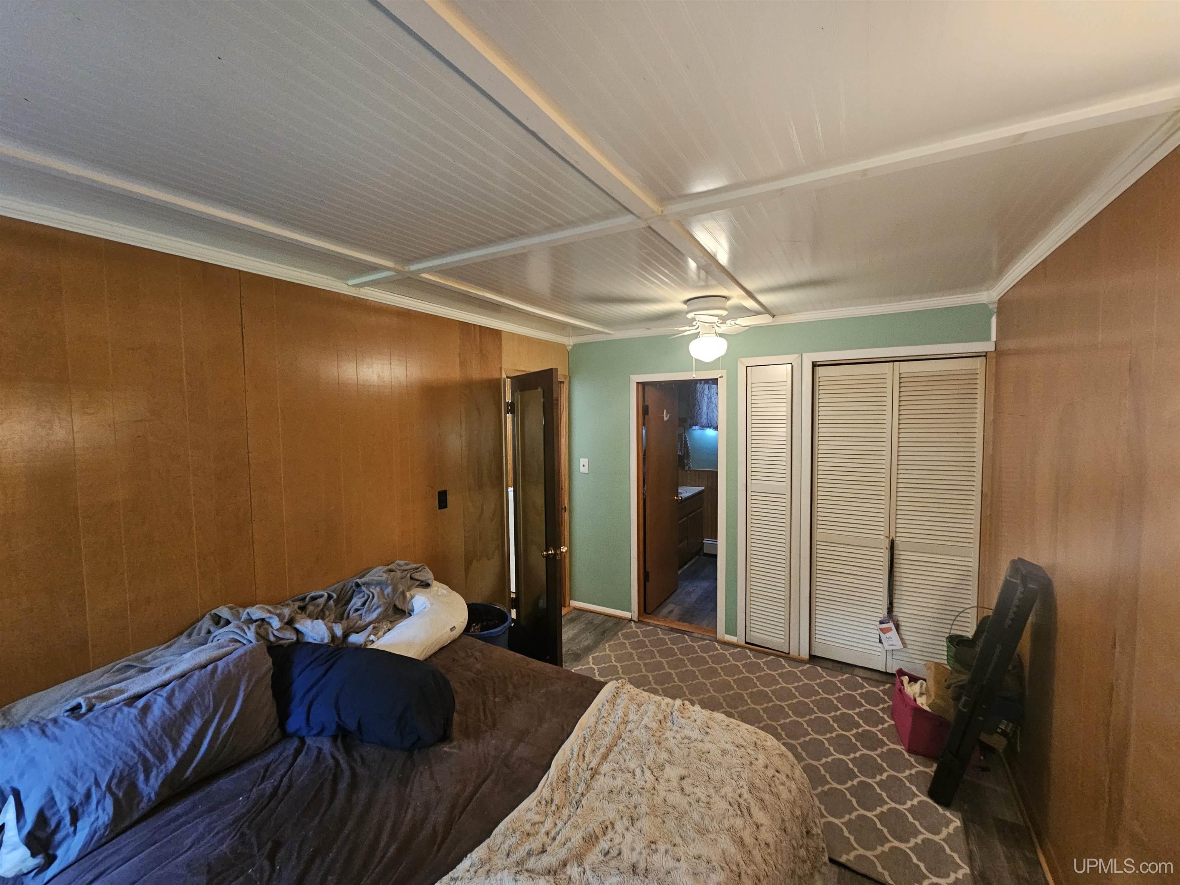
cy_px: 442
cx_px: 590
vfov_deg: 89.9
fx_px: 443
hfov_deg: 106.2
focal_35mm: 13
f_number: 2.2
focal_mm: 2.2
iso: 400
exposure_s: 1/30
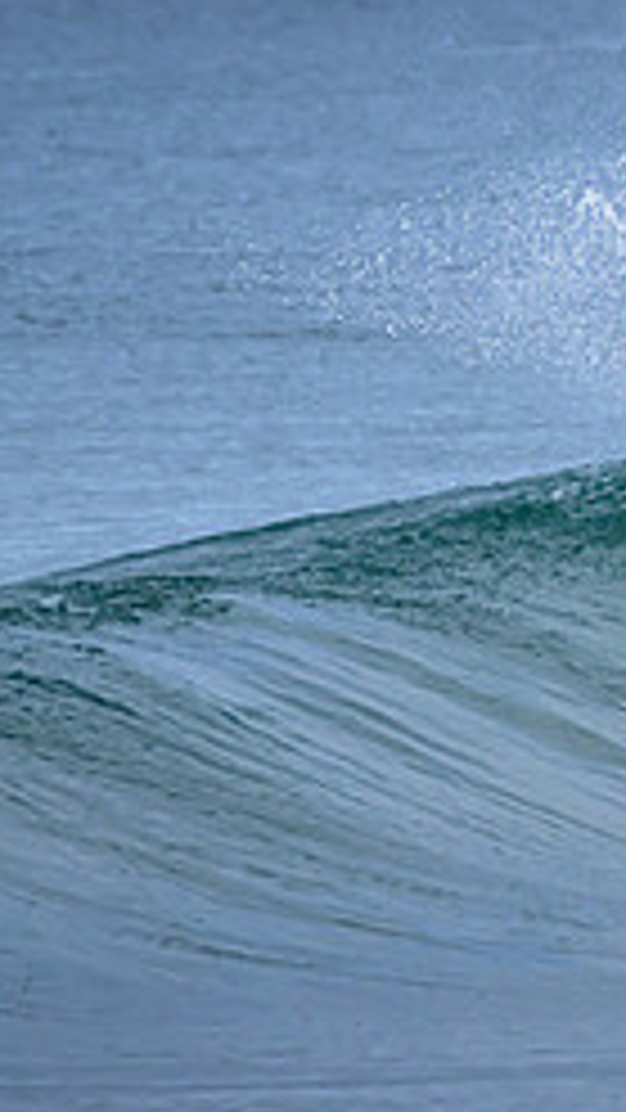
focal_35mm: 2463
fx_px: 72657
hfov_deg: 0.5
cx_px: 1266
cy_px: 561
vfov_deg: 0.9
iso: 2800
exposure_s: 1/2000
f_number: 11
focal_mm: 1000
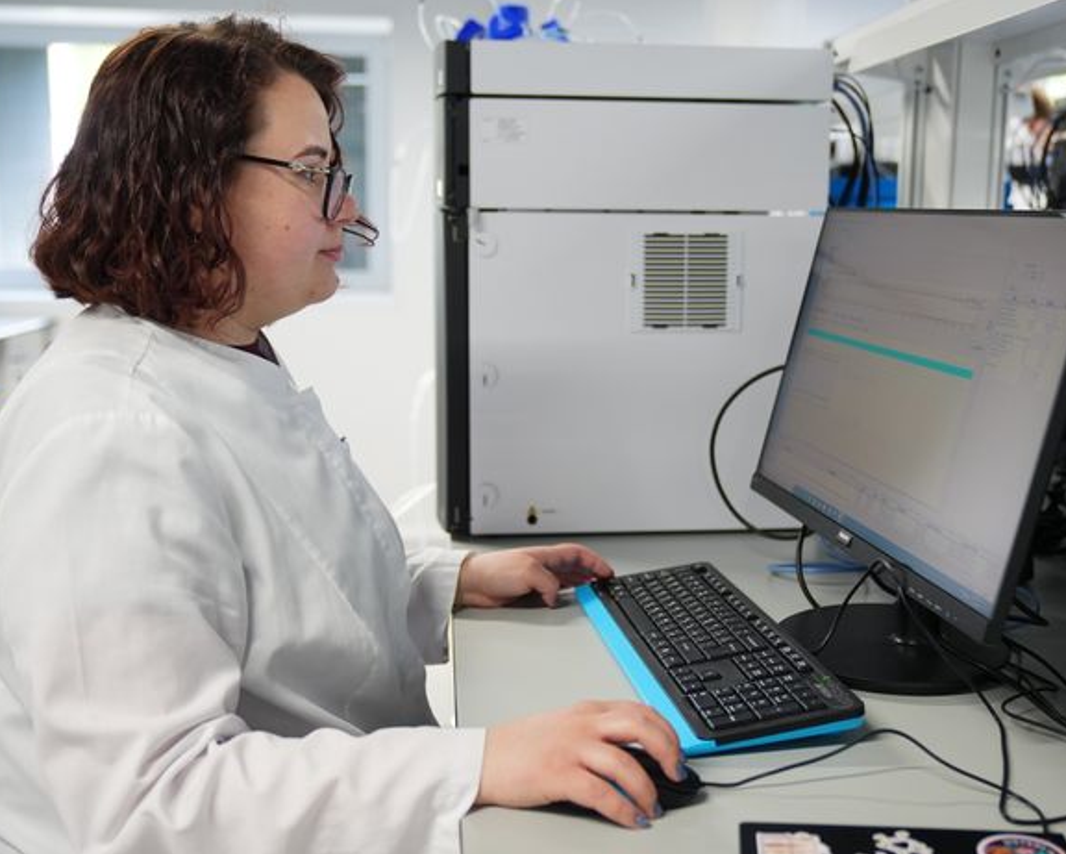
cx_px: 597
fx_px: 1294
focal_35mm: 41
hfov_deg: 44.7
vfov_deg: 36.5
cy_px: 426
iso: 1250
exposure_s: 1/320
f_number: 2.8
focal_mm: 36
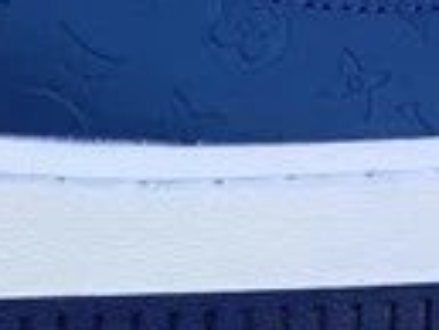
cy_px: 216
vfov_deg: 6.9
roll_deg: +0.6
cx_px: -174
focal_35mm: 216
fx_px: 2742
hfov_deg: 9.0
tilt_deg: -18.5
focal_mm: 3.3
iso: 25
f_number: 2.4
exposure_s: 1/164
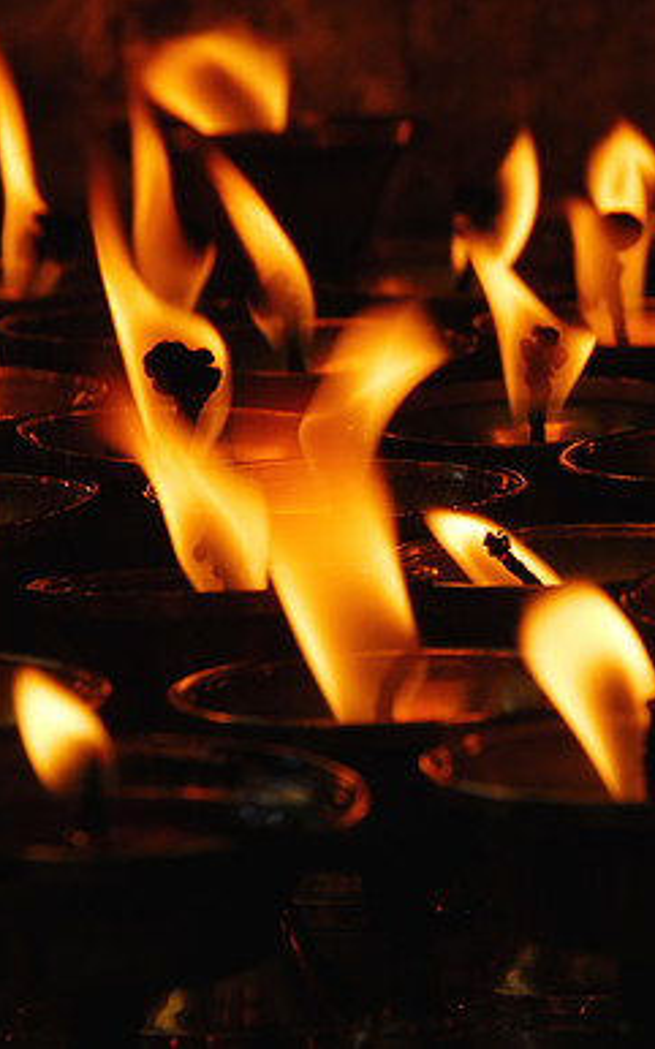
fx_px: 8546
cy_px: 524
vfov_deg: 7.0
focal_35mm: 299
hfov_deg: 4.4
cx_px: 541
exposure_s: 1/40
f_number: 16
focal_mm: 130
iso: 100
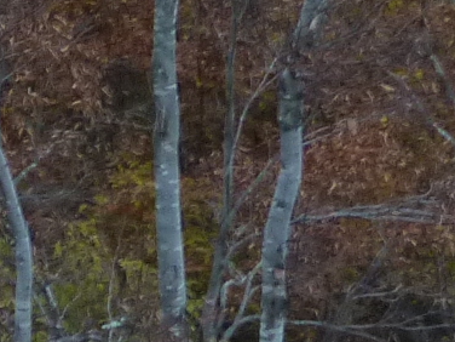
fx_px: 1788
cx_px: -520
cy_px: -302
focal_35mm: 136
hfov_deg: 12.4
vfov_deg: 10.2
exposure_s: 1/30
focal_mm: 4.1
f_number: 3.3
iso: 250
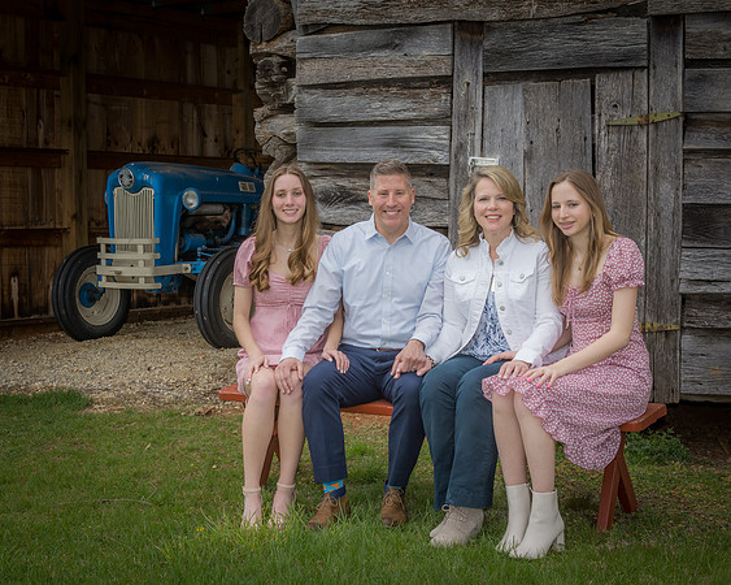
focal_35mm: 66
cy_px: 293
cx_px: 321
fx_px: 1435
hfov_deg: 28.6
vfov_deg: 23.0
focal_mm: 35
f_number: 8
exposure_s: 1/250
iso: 140
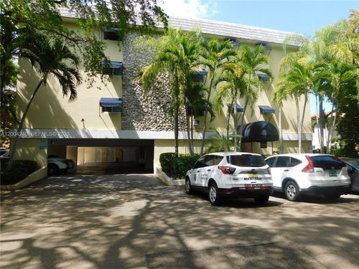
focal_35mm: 23
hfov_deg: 73.9
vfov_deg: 58.9
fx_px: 239
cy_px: 134
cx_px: 180
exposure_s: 1/640
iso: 125
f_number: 3
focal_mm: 4
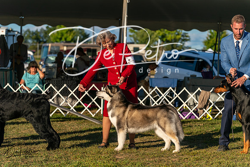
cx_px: 125
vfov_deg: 11.5
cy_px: 84
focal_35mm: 119
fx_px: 827
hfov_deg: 17.2
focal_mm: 119
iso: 160
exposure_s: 1/1250
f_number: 4.5
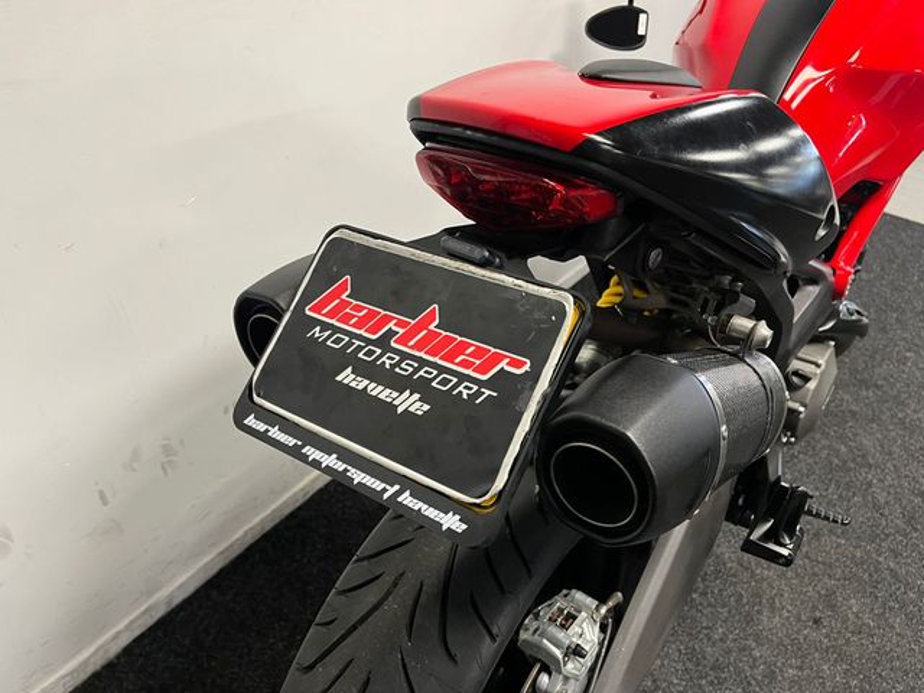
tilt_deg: -35.3
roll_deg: -7.2
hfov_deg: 67.3
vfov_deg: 53.1
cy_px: 346
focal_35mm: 26
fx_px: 694
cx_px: 462
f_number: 1.6
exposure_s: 1/50
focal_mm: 5.1
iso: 125
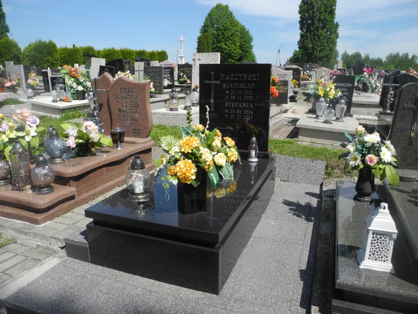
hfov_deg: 63.4
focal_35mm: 28
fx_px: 338
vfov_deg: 49.7
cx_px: 209
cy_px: 157
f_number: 4
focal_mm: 6
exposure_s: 1/800
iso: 100
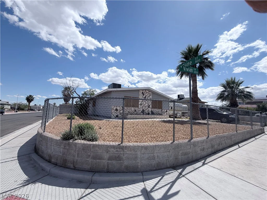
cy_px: 100
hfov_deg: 102.1
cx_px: 134
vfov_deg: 85.7
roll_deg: -1.0
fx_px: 108
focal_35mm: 14
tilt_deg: +5.4
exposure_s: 1/1572
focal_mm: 2.22
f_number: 2.2
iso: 20
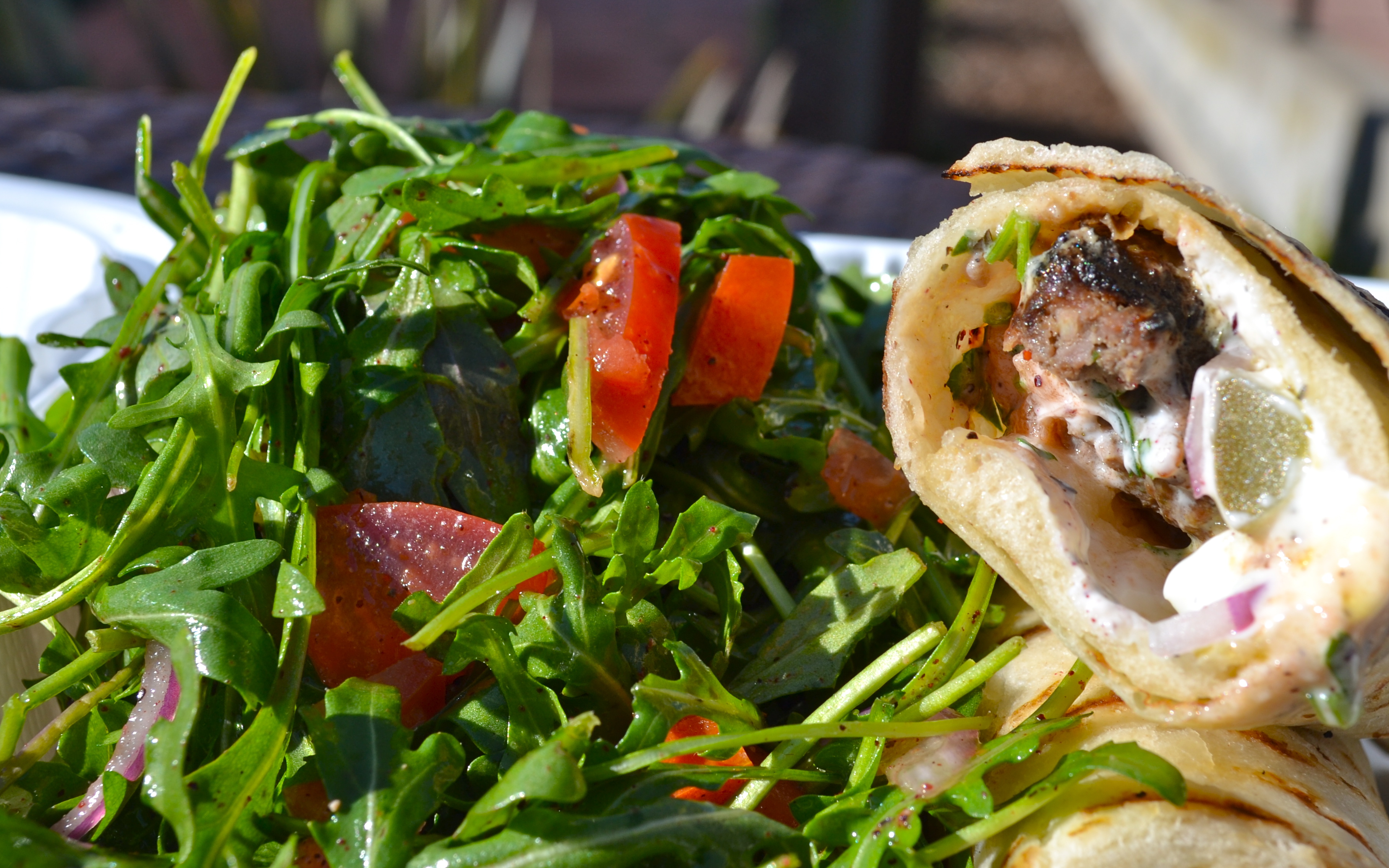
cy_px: 452
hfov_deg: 32.9
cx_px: 790
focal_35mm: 62
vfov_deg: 21.0
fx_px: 2347
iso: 100
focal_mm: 32
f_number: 8
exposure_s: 1/200
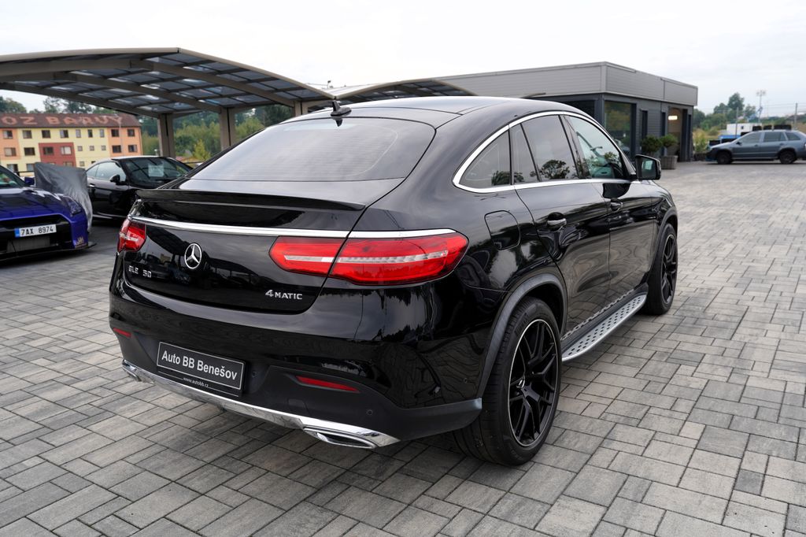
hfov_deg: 65.5
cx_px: 403
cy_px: 268
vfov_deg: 46.4
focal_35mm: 28
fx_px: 627
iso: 100
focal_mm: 28
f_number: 5
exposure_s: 1/100
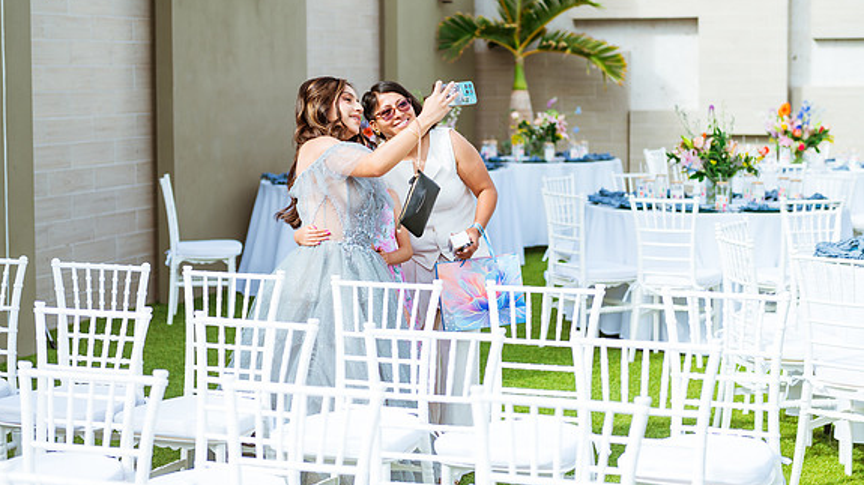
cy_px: 197
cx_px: 430
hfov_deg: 28.6
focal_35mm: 74
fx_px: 1695
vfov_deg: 16.3
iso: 100
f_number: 2.8
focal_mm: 70
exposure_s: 1/800
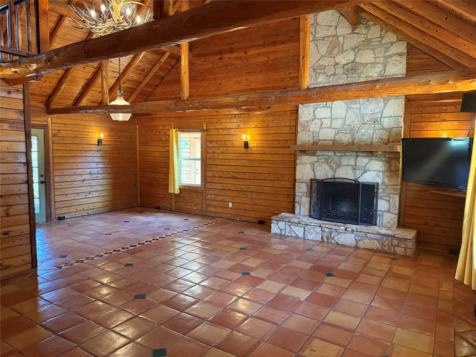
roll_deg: -0.9
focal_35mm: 24
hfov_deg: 71.6
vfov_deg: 56.8
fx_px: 330
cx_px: 238
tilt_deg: -5.2
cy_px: 178
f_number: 1.78
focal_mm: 6.76
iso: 640
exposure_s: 1/60
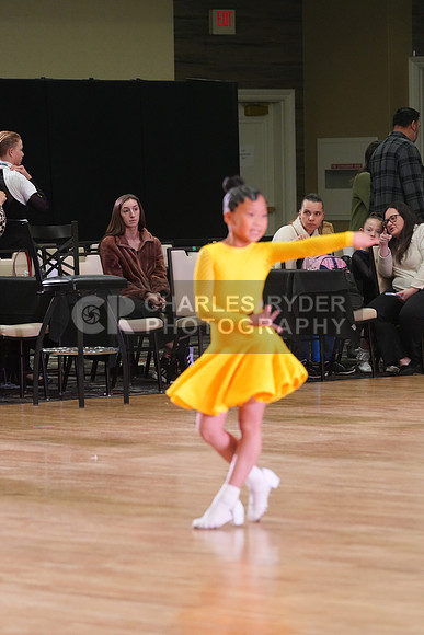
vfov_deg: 10.3
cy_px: 318
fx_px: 3531
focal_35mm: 200
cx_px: 212
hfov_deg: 6.9
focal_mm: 200
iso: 4000
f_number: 5.6
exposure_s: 1/200
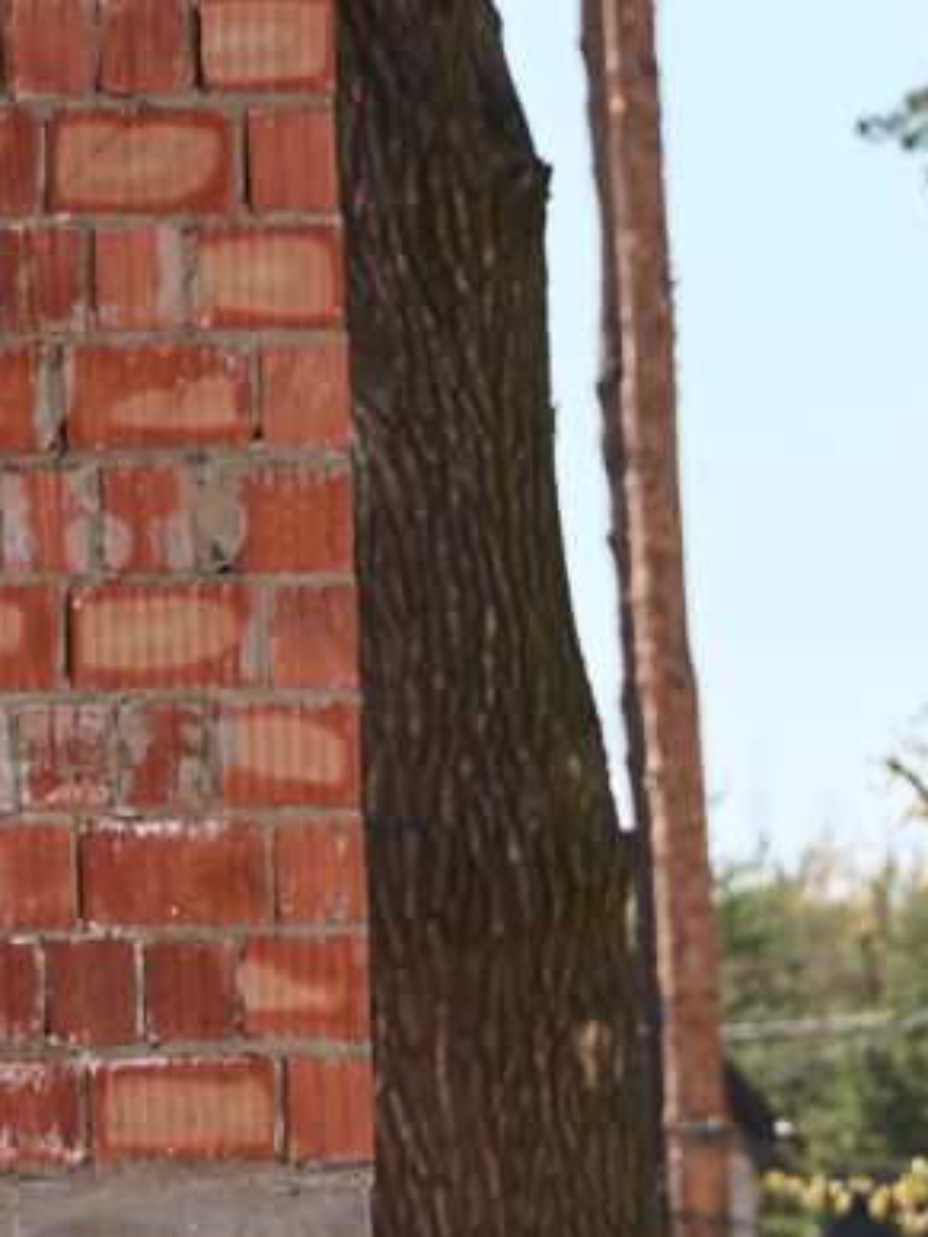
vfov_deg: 5.2
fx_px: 13414
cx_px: 1516
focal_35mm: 375
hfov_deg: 3.9
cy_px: 2653
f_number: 3.2
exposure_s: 1/800
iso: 100
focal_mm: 59.2
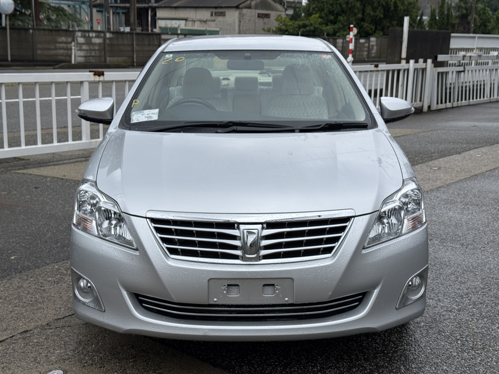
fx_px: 692
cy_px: 187
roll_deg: -1.6
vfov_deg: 30.3
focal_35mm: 48
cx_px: 250
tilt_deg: -11.7
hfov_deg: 39.7
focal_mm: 6.76
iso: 64
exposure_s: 1/2088
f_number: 1.78
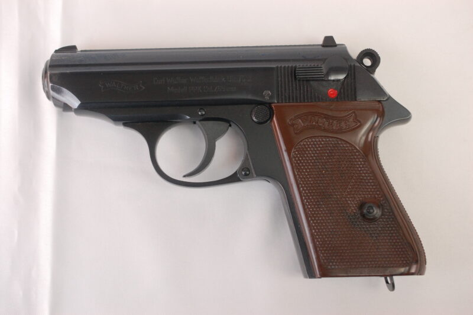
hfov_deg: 33.4
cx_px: 236
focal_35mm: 60
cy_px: 158
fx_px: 788
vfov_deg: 22.6
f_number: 4.5
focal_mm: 40
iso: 800
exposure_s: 1/80
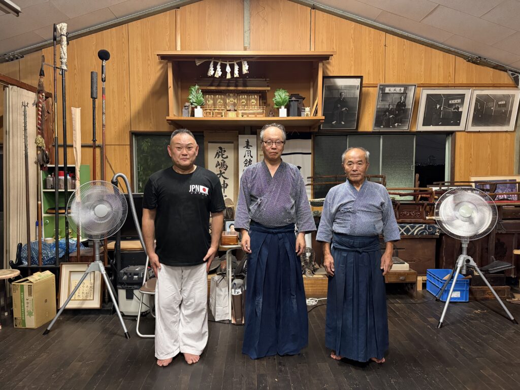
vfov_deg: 56.8
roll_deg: +0.5
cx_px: 260
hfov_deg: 71.6
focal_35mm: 24
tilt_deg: -3.9
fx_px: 361
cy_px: 195
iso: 640
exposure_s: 1/60
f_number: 1.78
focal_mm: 6.76
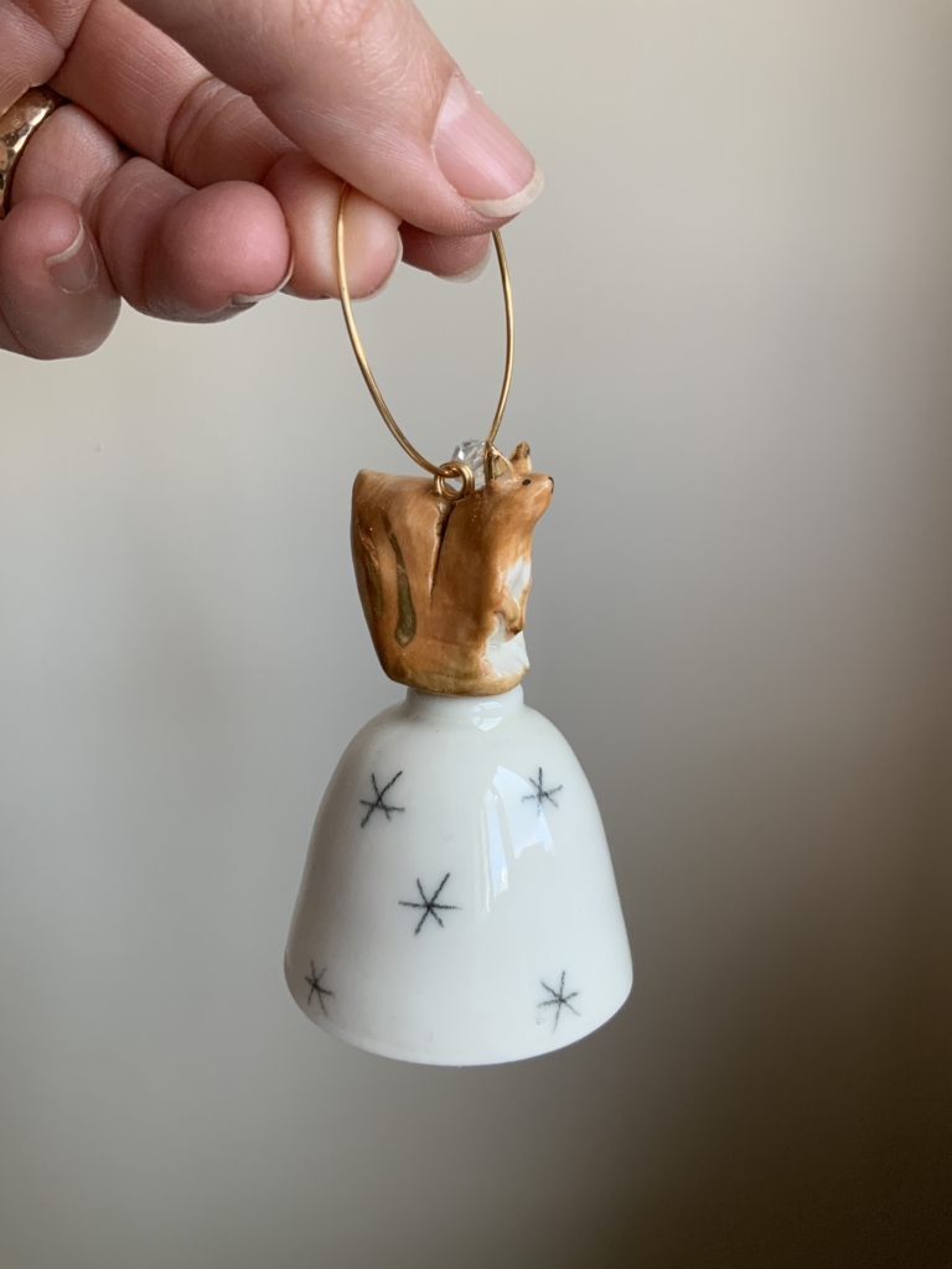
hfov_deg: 48.2
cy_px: 634
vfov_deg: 61.7
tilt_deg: -19.4
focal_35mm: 29
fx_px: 1063
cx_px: 476
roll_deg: +0.9
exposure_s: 1/122
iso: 50
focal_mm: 3
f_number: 1.8
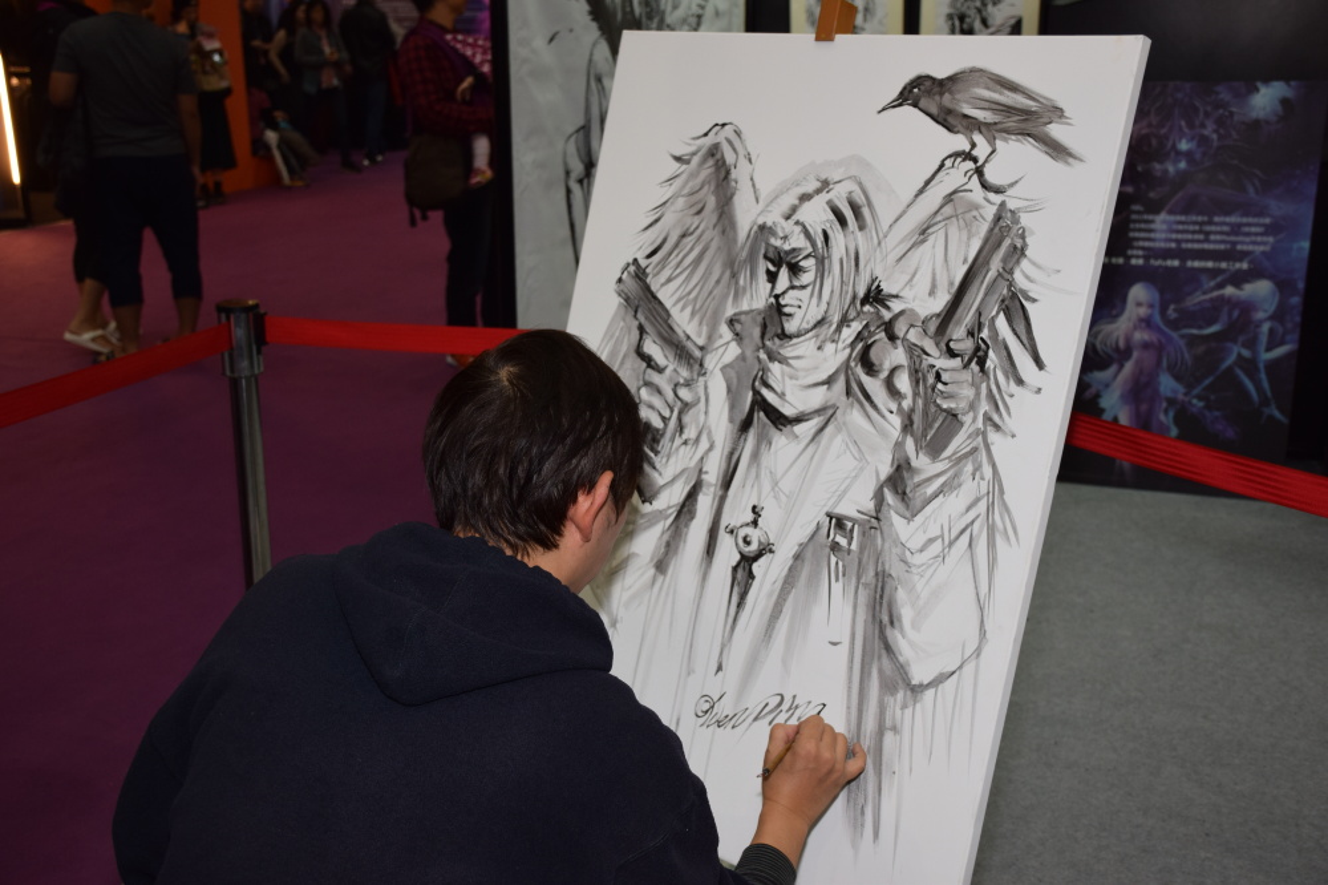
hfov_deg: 47.9
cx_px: 664
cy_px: 442
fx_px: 1493
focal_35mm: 40
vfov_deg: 33.0
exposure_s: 1/60
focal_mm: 27
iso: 400
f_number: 5.6
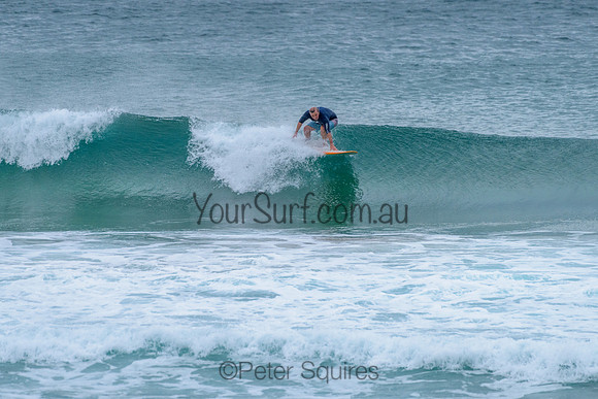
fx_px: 10187
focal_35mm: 613
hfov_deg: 3.4
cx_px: 291
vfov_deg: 2.2
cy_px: 194
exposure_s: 1/2000
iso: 720
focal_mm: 500
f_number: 5.6
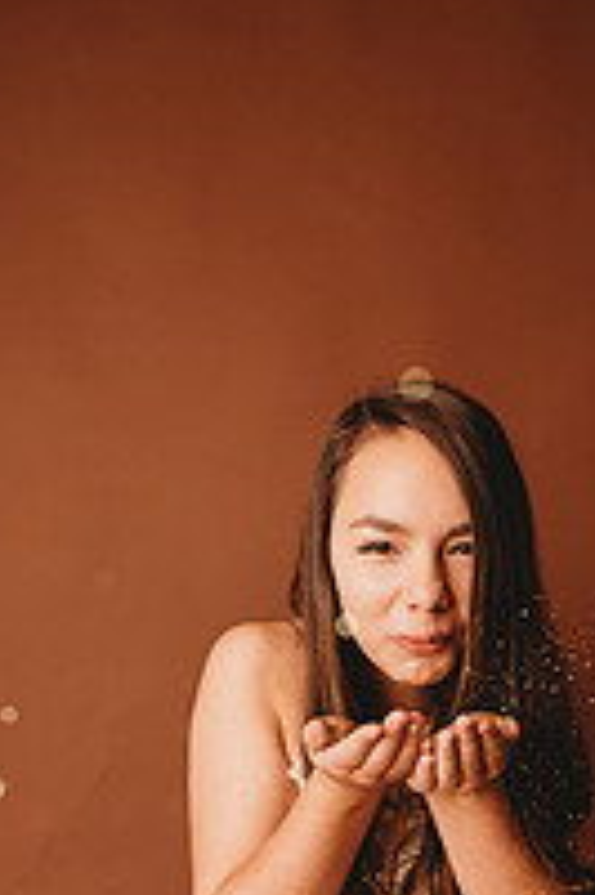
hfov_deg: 24.9
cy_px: 877
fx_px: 1341
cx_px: 407
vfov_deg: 33.9
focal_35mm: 54
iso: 100
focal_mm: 24
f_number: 2.5
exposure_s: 1/160
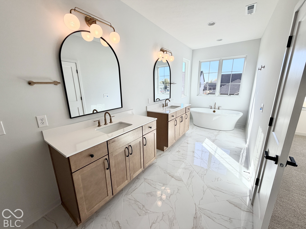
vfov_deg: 85.7
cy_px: 114
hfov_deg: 102.1
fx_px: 124
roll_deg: +0.6
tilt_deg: -13.8
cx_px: 153
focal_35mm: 14
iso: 50
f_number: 2.2
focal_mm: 2.22
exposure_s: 1/400
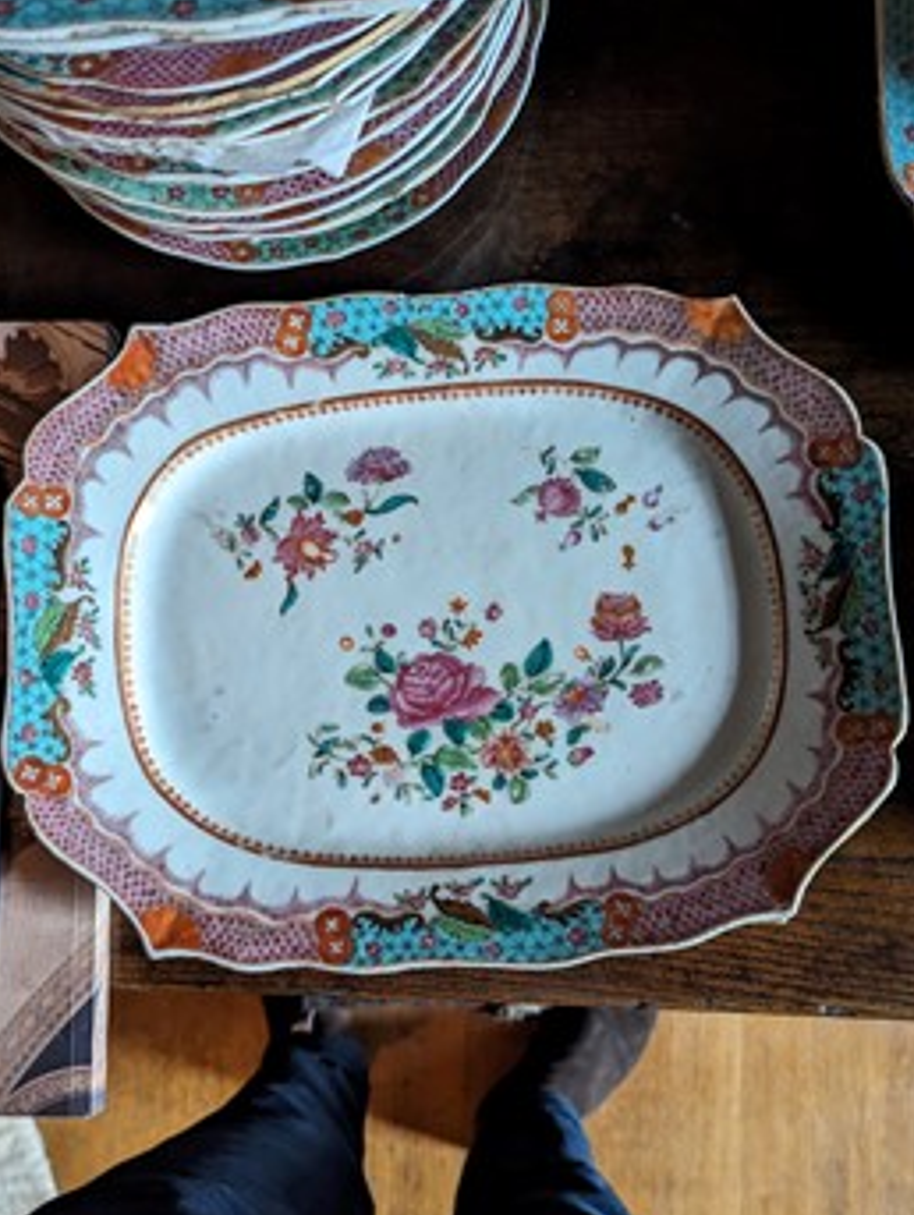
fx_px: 984
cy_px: 638
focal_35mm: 28
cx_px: 455
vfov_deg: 63.4
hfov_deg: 49.8
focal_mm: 6.81
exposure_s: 1/100
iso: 946
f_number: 1.85
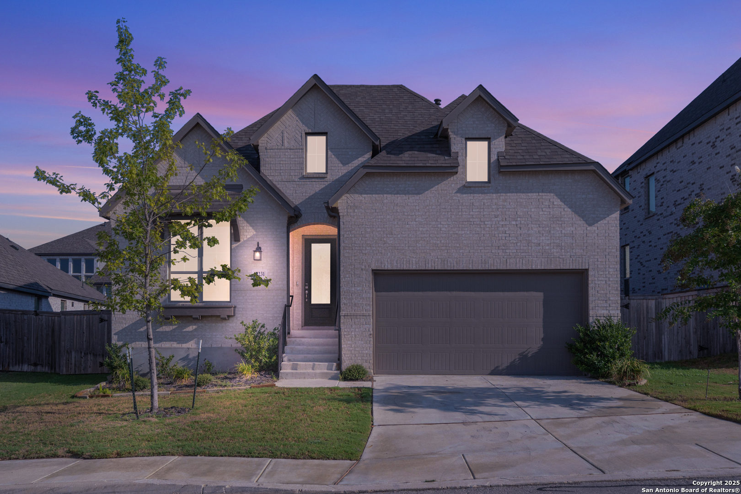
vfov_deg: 43.6
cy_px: 247
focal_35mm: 30
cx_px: 370
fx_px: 617
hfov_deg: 61.9
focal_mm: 30
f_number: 7.1
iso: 640
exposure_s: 1/2500
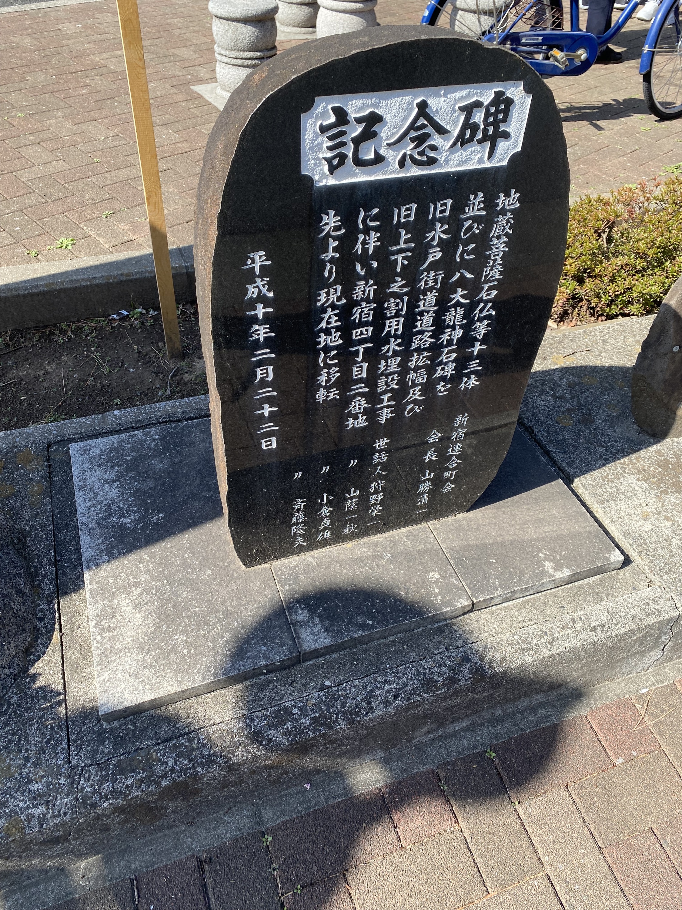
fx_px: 683
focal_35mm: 26
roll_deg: -0.4
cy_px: 455
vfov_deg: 67.3
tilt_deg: -42.8
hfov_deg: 53.1
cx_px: 341
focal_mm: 4.25
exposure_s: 1/788
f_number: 1.8
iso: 32
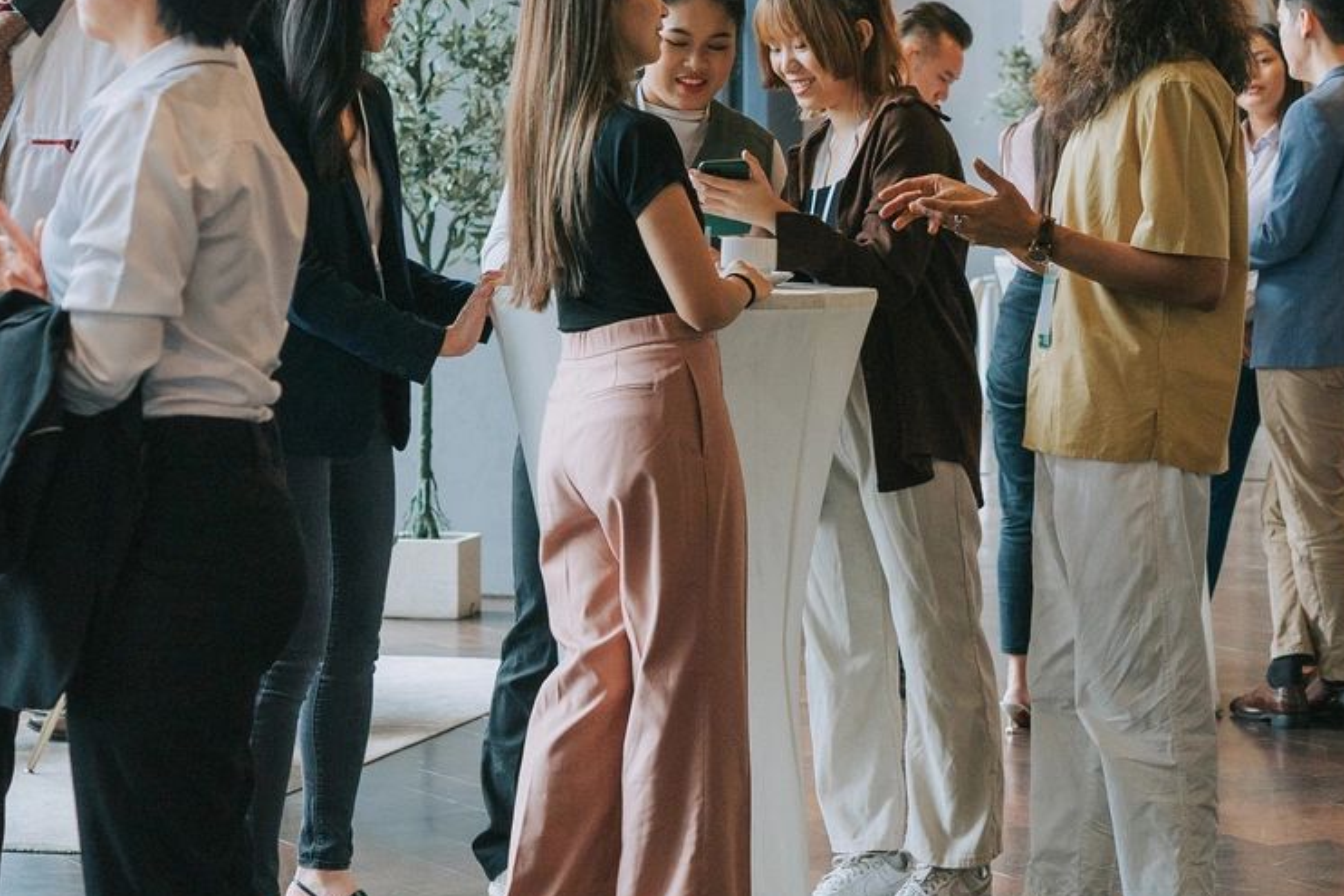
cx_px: 876
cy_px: 232
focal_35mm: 100
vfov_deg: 13.6
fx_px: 3734
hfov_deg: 20.3
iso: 400
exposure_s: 1/200
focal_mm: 35
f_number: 2.8
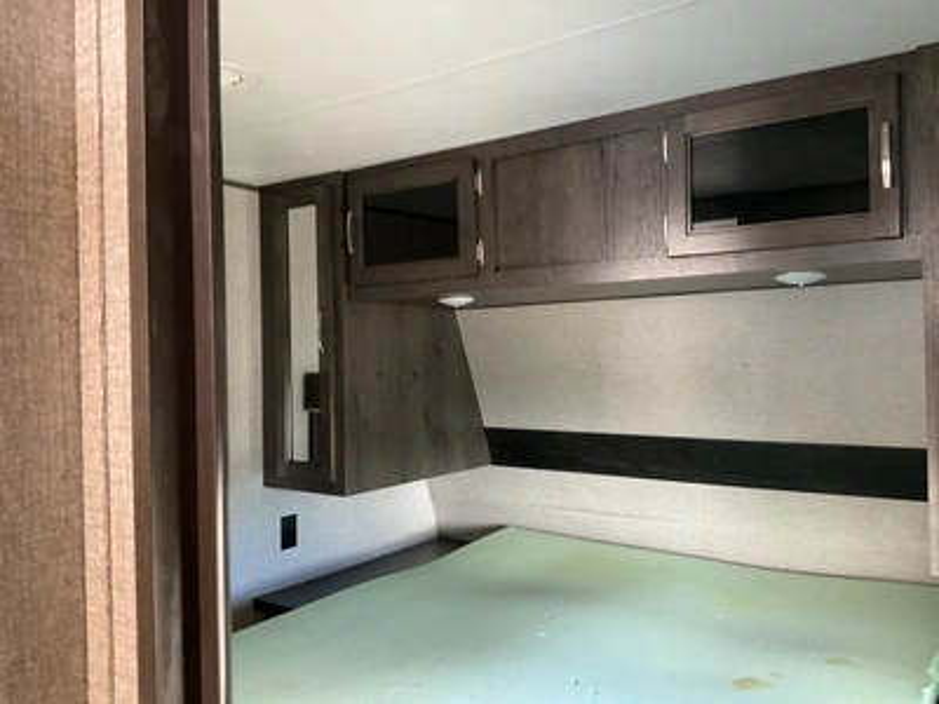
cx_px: 470
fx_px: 787
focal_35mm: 29
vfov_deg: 48.2
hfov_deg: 61.7
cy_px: 352
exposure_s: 1/39
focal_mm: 3
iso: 320
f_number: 1.8
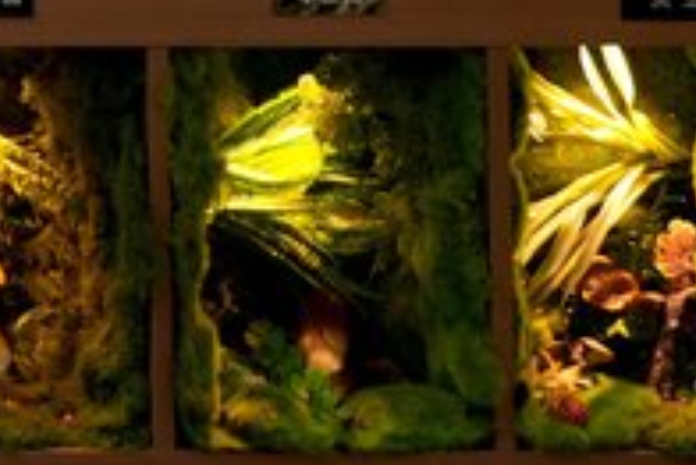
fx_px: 4624
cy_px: -710
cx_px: -1115
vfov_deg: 5.5
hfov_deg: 7.8
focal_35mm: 239
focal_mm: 39
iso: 400
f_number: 4
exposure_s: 1/125
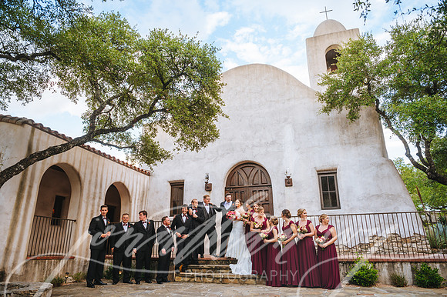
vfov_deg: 53.1
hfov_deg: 73.8
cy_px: 148
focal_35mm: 24
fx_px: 298
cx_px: 224
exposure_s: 1/320
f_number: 3.2
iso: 200
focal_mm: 24
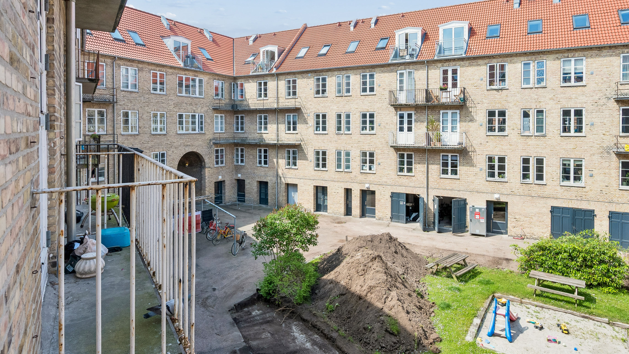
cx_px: 330
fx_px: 367
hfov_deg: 81.1
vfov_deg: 51.2
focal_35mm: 22
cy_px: 141
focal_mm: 16
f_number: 6.3
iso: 400
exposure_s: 1/800
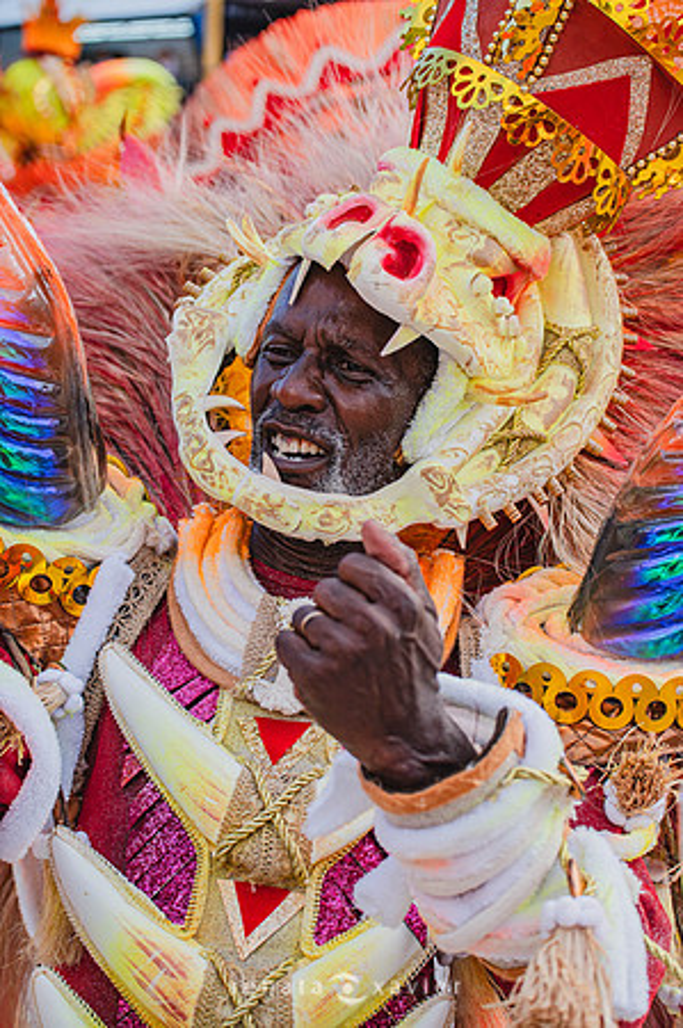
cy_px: 514
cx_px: 342
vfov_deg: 28.9
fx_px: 1997
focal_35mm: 70
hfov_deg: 19.4
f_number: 5.6
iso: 640
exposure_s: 1/1600
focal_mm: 70
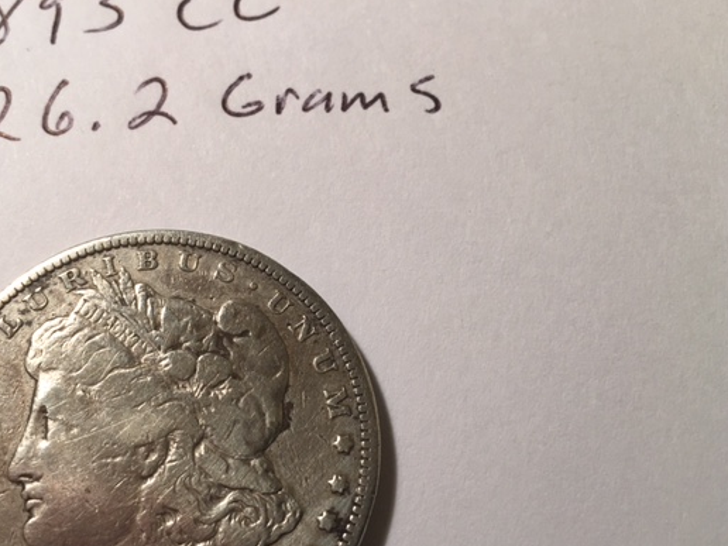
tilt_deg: -72.8
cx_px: 306
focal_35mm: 36
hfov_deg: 51.1
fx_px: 757
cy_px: 330
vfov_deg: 39.5
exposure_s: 1/30
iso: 40
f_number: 2.2
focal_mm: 4.15
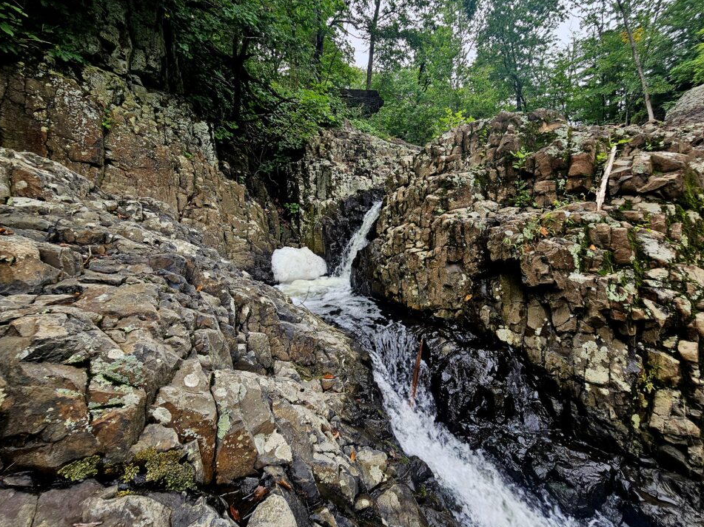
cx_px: 361
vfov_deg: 85.5
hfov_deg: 102.1
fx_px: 285
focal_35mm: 14
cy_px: 245
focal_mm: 2.2
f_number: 2.2
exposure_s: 1/238
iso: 50
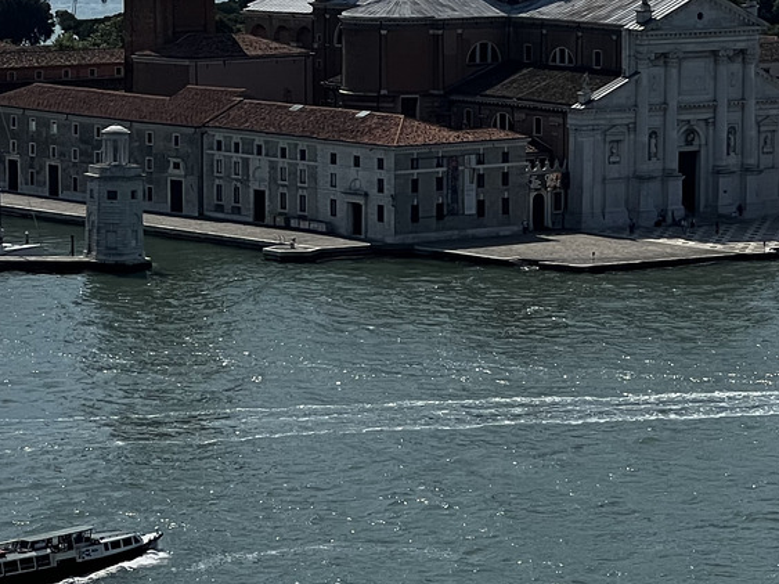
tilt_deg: -3.4
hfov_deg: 9.0
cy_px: 75
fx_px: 4927
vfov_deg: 6.8
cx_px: 432
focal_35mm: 219
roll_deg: +0.1
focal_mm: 9
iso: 32
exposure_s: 1/2320
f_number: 2.8
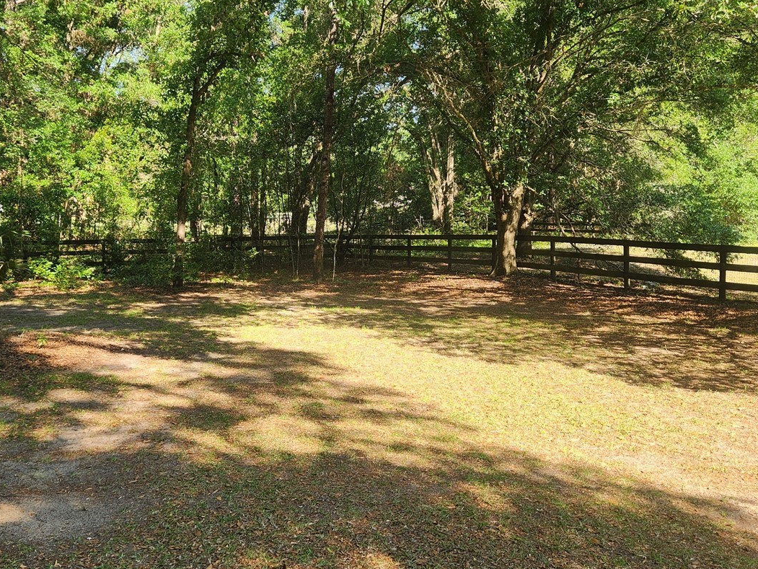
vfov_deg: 40.6
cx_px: 320
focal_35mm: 35
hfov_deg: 52.4
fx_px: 767
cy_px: 239
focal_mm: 5.4
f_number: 1.8
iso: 20
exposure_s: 1/224
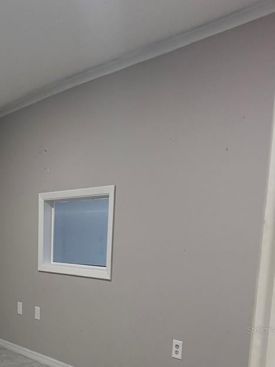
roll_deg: +0.4
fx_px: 487
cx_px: 25
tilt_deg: -12.3
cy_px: 329
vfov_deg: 38.4
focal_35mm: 46
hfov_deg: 30.1
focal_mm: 6.76
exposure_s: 1/208
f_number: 1.78
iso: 200
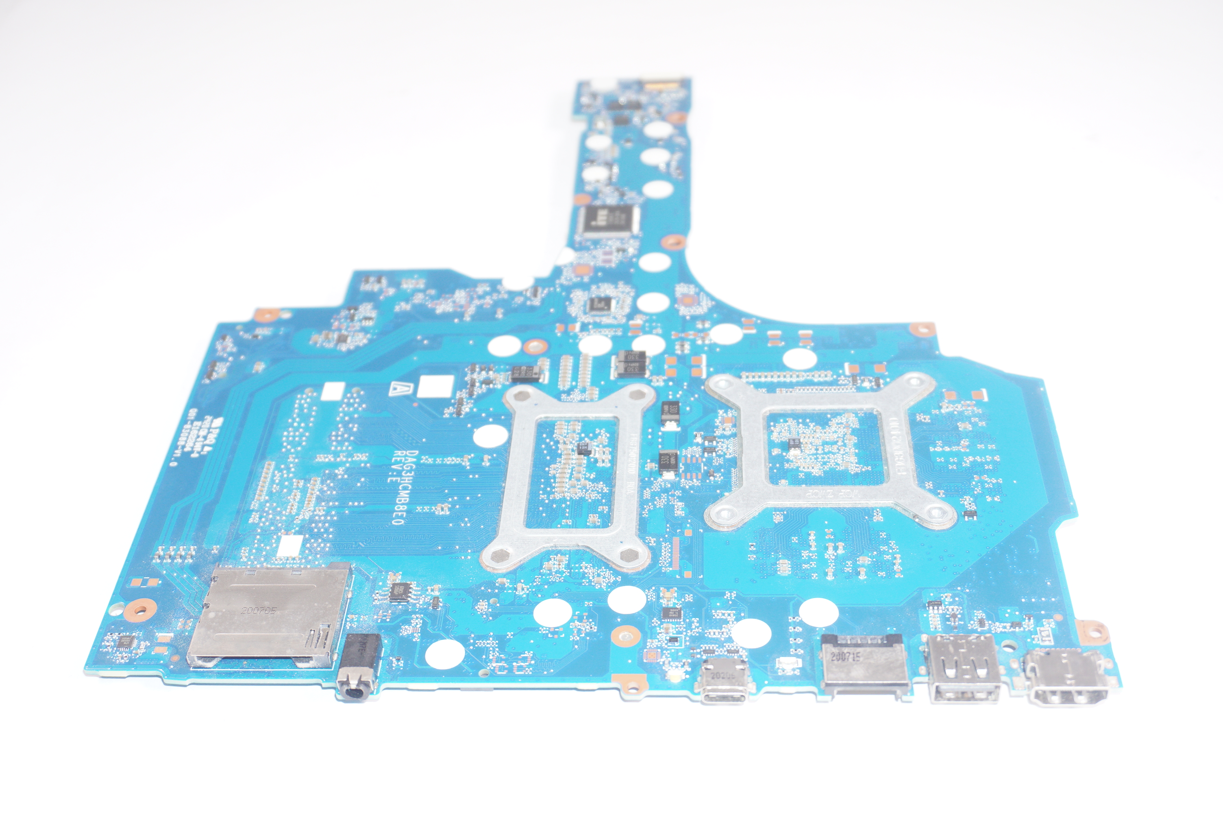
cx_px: 612
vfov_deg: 28.9
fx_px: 1578
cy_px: 406
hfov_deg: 42.4
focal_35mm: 46
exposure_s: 1/160
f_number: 5.6
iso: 400
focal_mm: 31
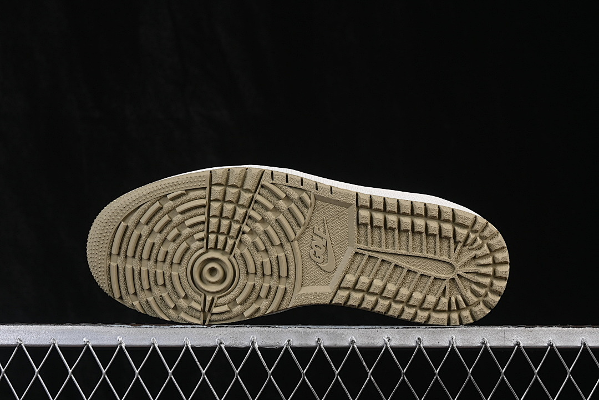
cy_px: 200
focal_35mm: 75
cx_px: 300
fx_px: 1248
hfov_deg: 27.0
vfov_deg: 18.2
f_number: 8
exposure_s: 1/80
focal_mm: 50
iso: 160
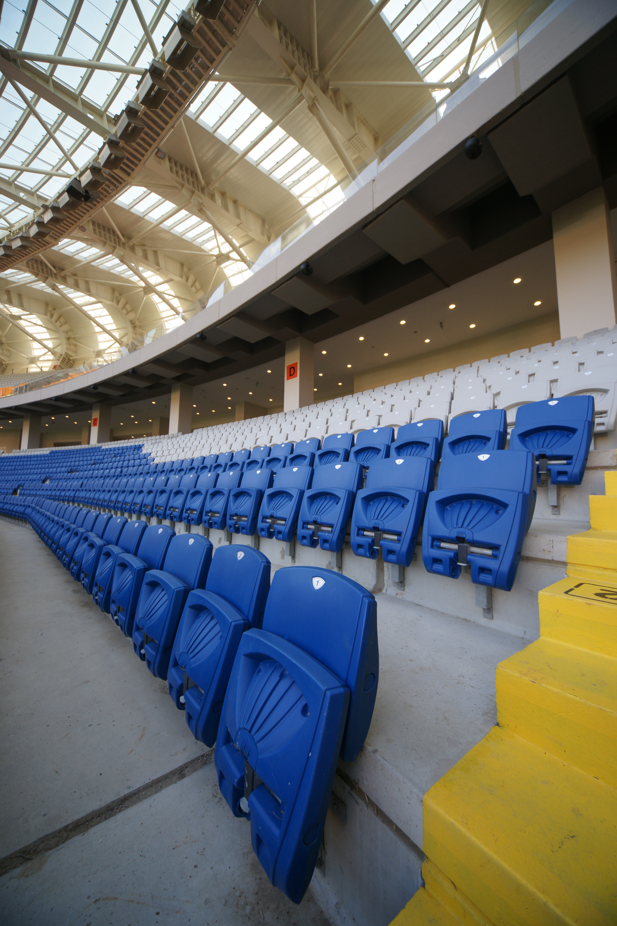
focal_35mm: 12
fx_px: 308
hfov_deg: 90.0
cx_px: 308
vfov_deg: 112.6
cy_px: 463
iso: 200
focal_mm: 12
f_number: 7.1
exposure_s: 1/50
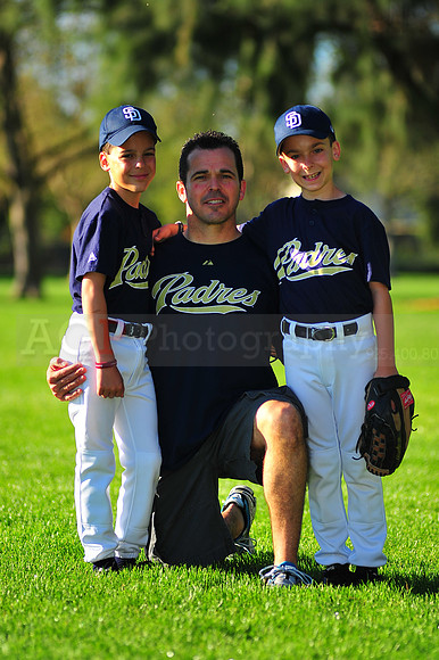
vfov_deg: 11.4
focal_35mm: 180
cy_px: 330
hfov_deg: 7.6
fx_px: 3296
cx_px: 220
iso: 200
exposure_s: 1/1250
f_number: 3.5
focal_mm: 180
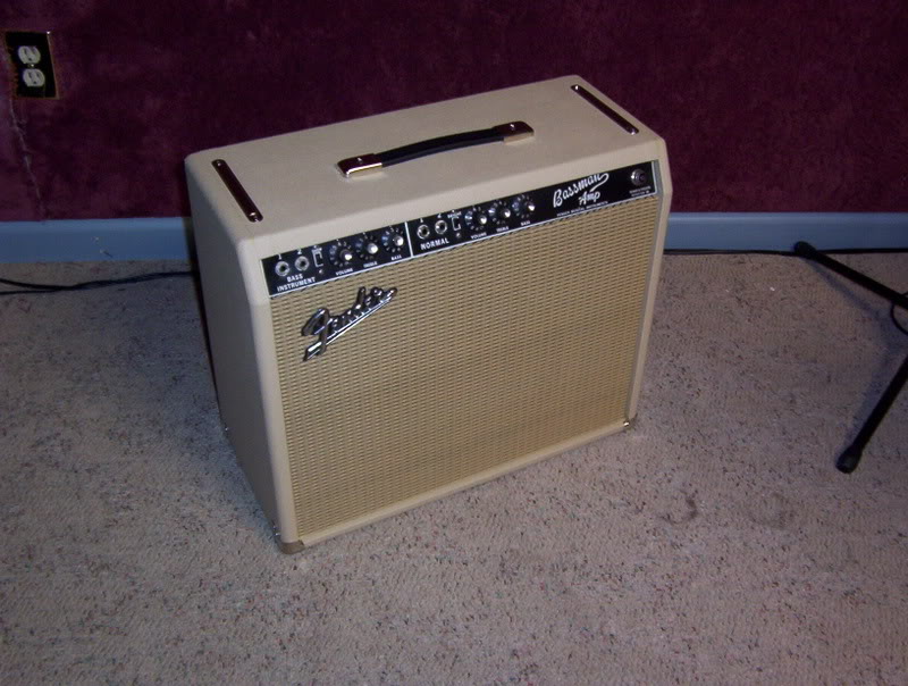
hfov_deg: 51.2
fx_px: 947
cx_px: 454
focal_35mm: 36
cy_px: 343
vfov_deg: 39.8
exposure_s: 1/30
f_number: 2.76
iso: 140
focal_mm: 5.54
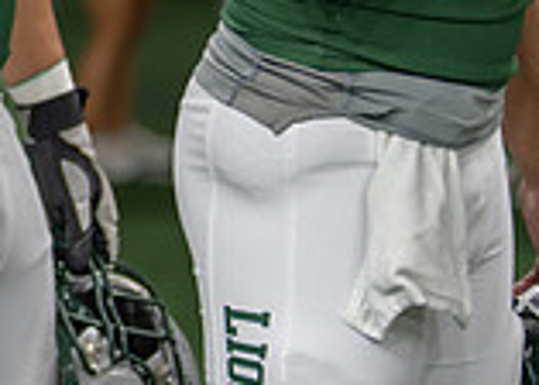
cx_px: -388
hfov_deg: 9.9
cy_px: -196
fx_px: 2953
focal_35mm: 193
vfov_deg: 7.3
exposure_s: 1/500
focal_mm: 50
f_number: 1.2
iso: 160
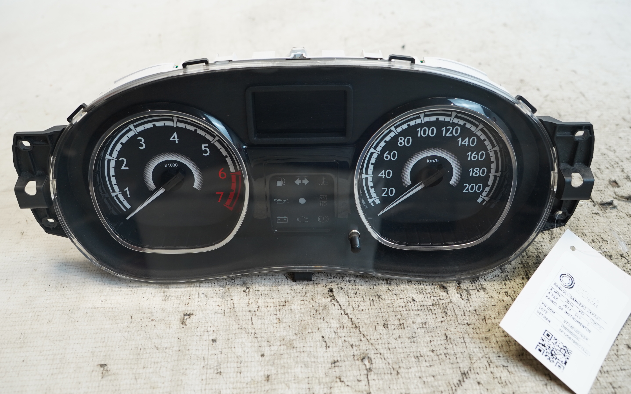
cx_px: 301
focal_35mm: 32
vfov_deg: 39.4
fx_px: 550
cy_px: 180
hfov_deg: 59.6
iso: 250
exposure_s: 1/60
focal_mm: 20
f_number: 4
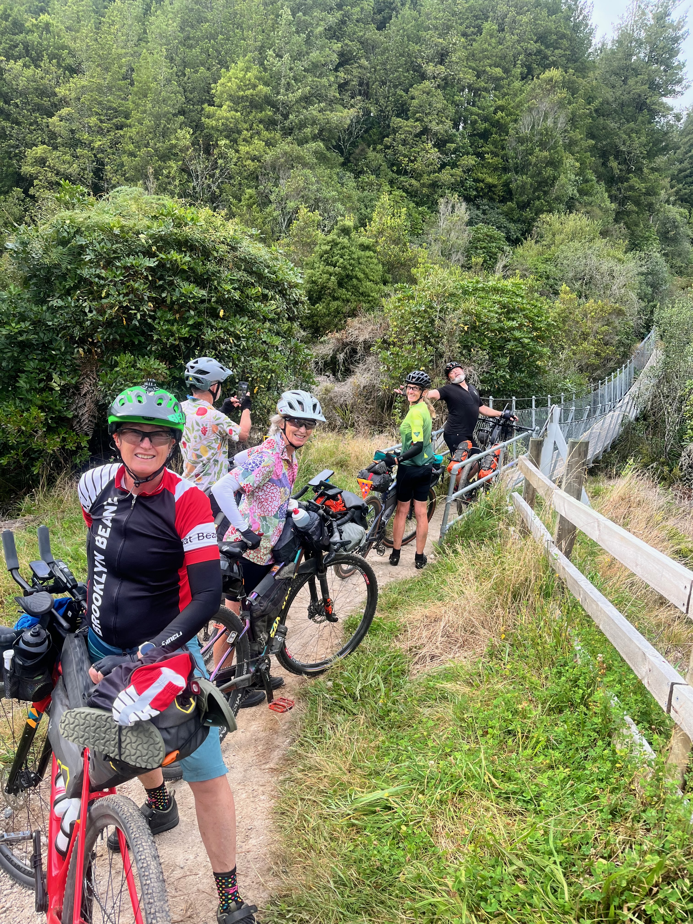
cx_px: 346
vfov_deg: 67.3
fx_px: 694
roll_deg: -4.8
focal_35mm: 26
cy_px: 462
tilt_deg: -14.3
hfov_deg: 53.1
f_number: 1.6
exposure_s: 1/461
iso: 50
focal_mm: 5.1
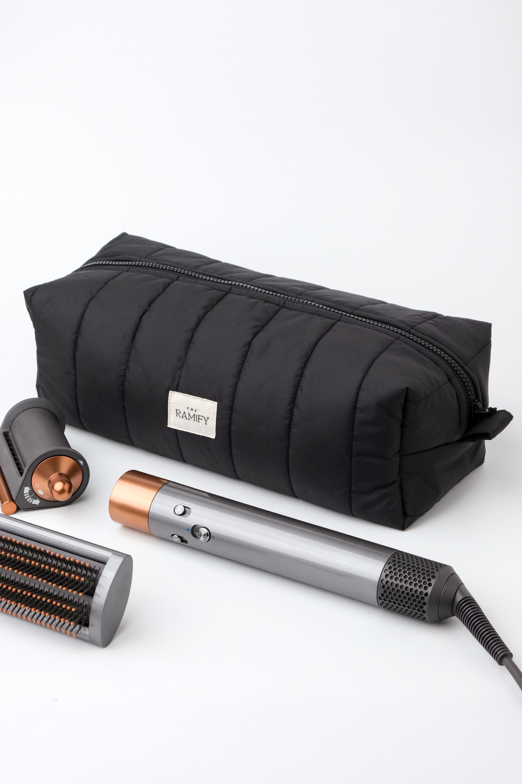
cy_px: 392
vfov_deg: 27.7
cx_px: 261
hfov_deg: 18.7
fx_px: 1588
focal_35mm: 73
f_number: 10
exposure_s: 1/125
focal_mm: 48.4
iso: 1600
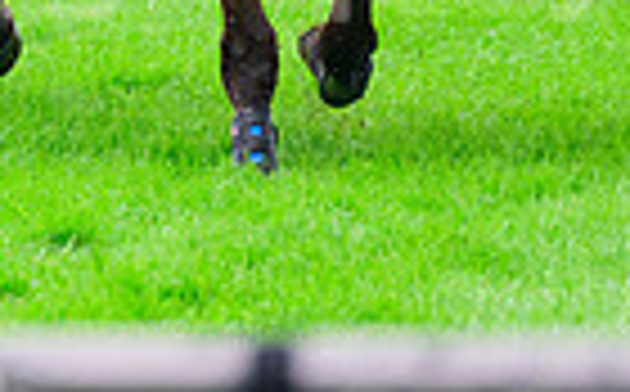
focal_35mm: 1809
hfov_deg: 1.2
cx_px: 14
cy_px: -379
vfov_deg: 0.7
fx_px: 31010
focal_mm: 400
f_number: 5.6
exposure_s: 1/1250
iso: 2000
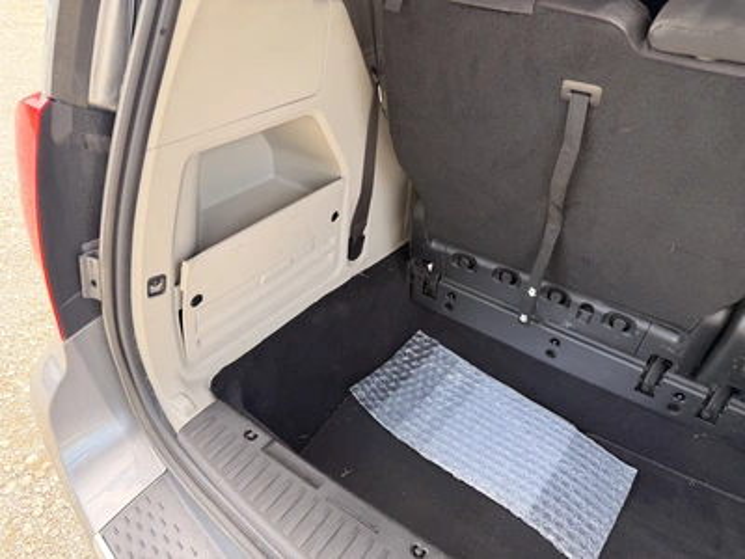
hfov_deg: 71.6
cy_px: 280
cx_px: 372
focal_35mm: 24
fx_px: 517
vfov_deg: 56.8
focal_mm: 6.76
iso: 100
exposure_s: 1/144
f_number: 1.78
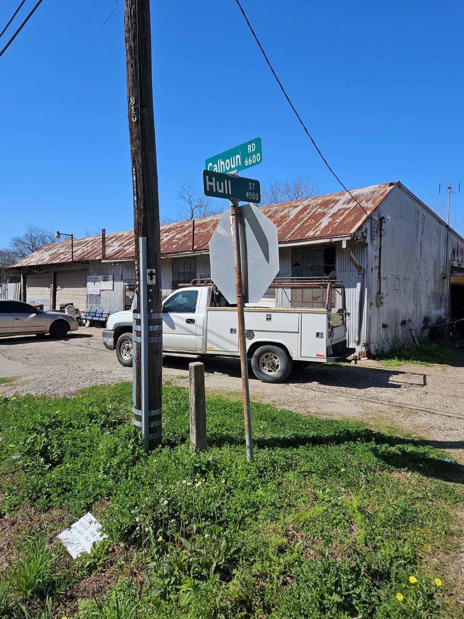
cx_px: 232
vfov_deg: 71.6
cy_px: 307
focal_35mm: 24
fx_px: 429
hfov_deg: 56.8
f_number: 1.8
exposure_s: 1/2384
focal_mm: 5.4
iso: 25
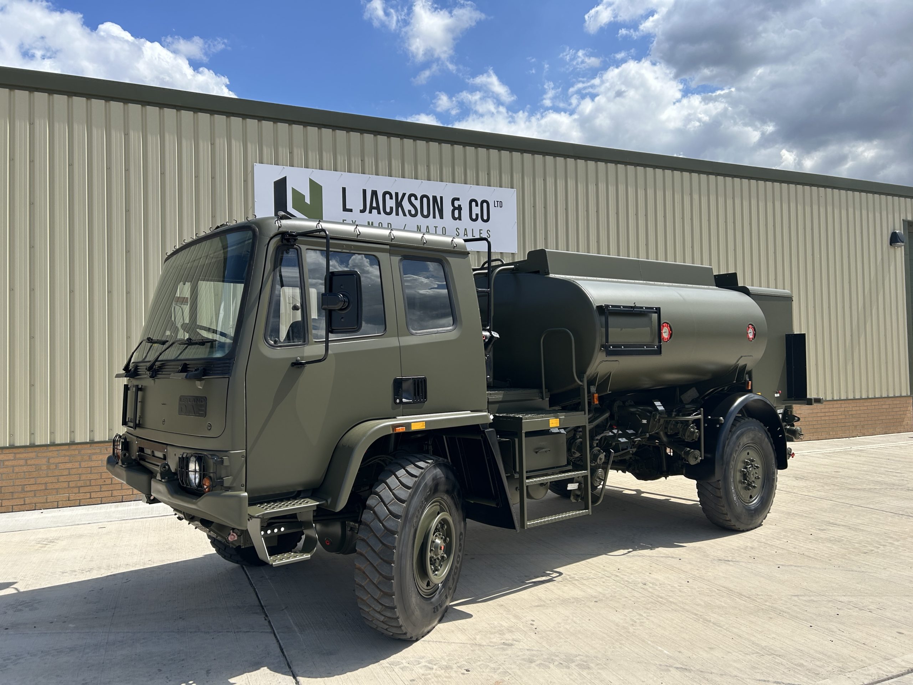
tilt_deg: +3.3
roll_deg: +0.0
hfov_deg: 67.3
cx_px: 456
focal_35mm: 26
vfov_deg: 53.1
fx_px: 686
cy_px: 342
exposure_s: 1/4831
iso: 50
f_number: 1.5
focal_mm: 5.7
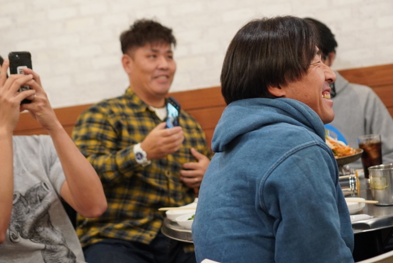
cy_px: 123
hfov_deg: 28.5
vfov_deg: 19.3
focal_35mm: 71
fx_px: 772
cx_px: 237
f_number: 2.2
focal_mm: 35
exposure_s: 1/100
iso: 2000
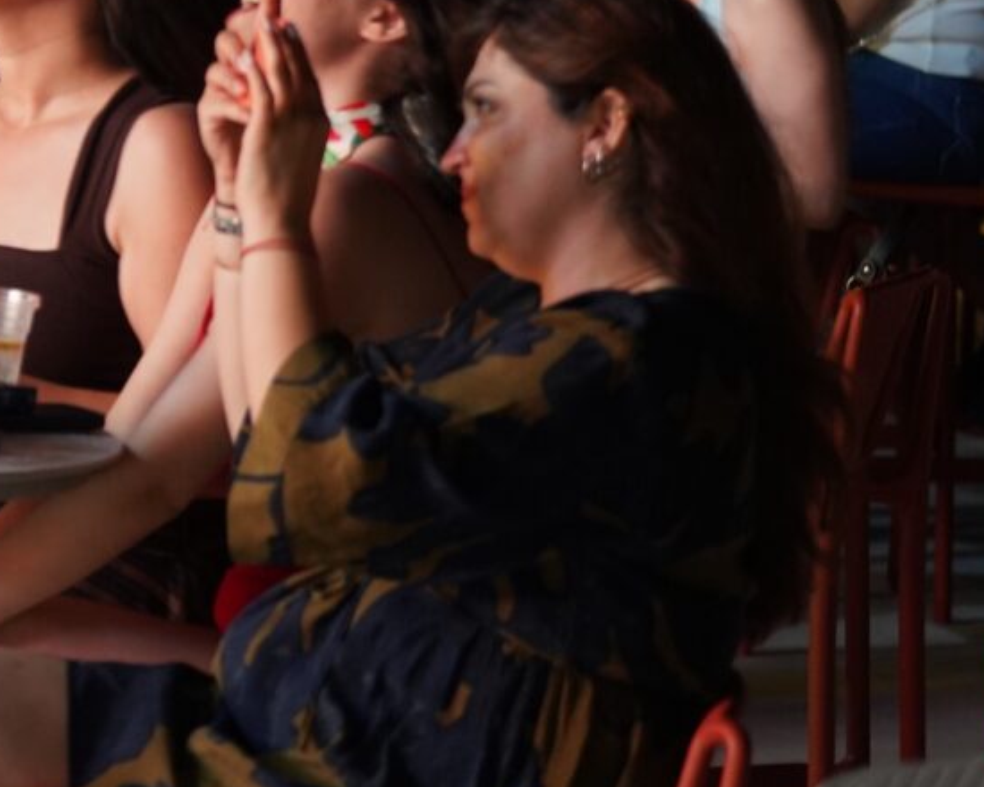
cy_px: -158
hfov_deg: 6.2
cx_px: -912
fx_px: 8912
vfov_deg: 5.0
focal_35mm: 306
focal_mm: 70
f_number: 2.8
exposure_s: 1/15
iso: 800
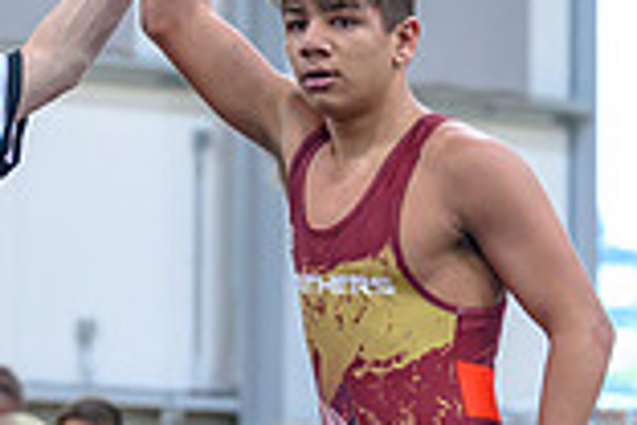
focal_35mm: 290
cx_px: 222
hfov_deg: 7.1
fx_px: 5131
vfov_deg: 4.7
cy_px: 479
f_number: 2.8
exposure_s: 1/800
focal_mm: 70
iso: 2500
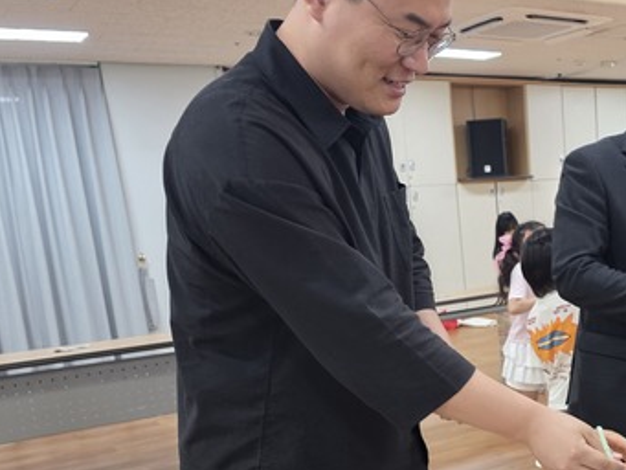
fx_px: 814
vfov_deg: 31.3
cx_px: 537
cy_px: 382
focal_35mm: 45
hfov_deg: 39.7
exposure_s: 1/120
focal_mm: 6.3
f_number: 1.7
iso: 400
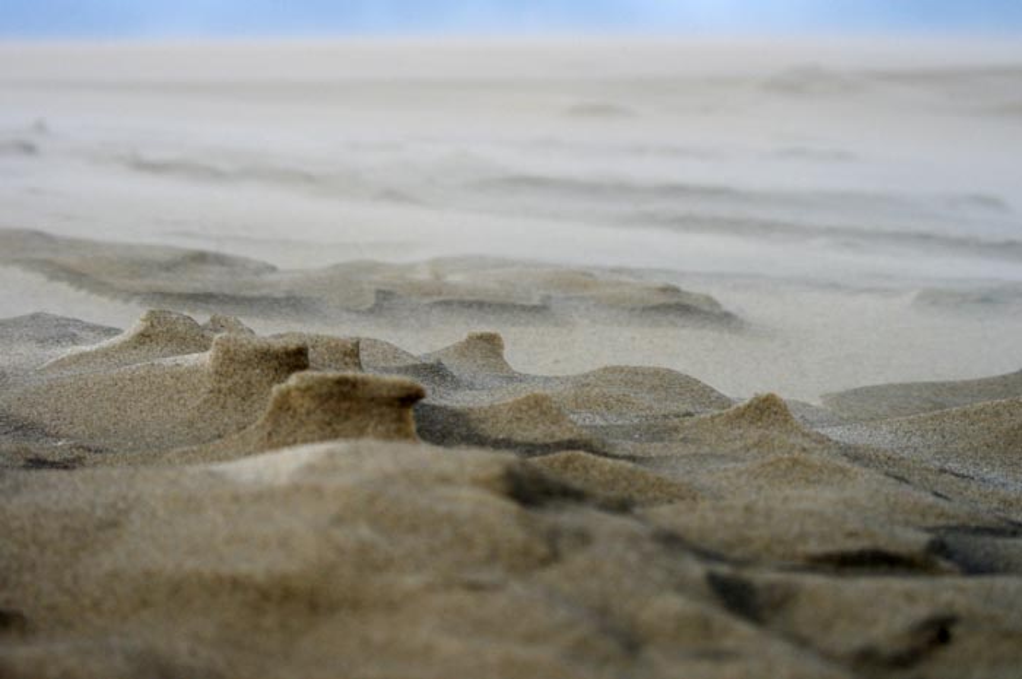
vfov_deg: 18.1
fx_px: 2127
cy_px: 340
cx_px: 511
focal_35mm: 75
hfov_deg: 27.0
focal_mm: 50
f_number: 11
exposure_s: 1/200
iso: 200
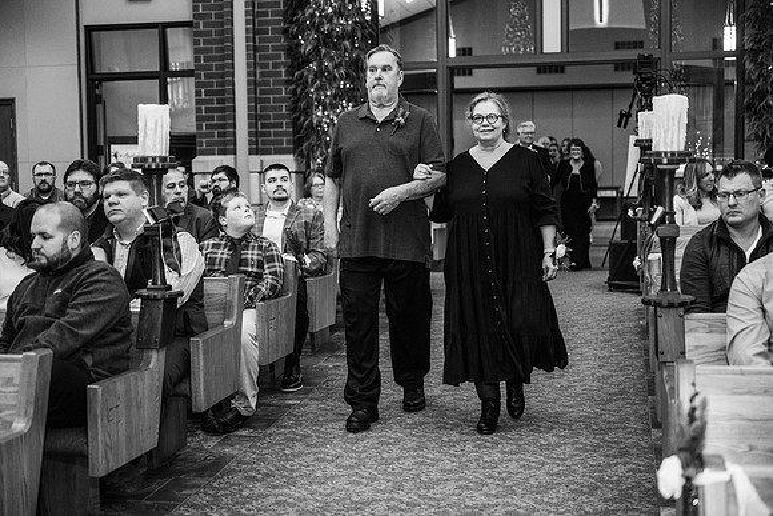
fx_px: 1095
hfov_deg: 38.9
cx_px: 386
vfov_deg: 26.5
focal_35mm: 51
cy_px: 258
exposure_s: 1/200
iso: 2000
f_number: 2.8
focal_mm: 51
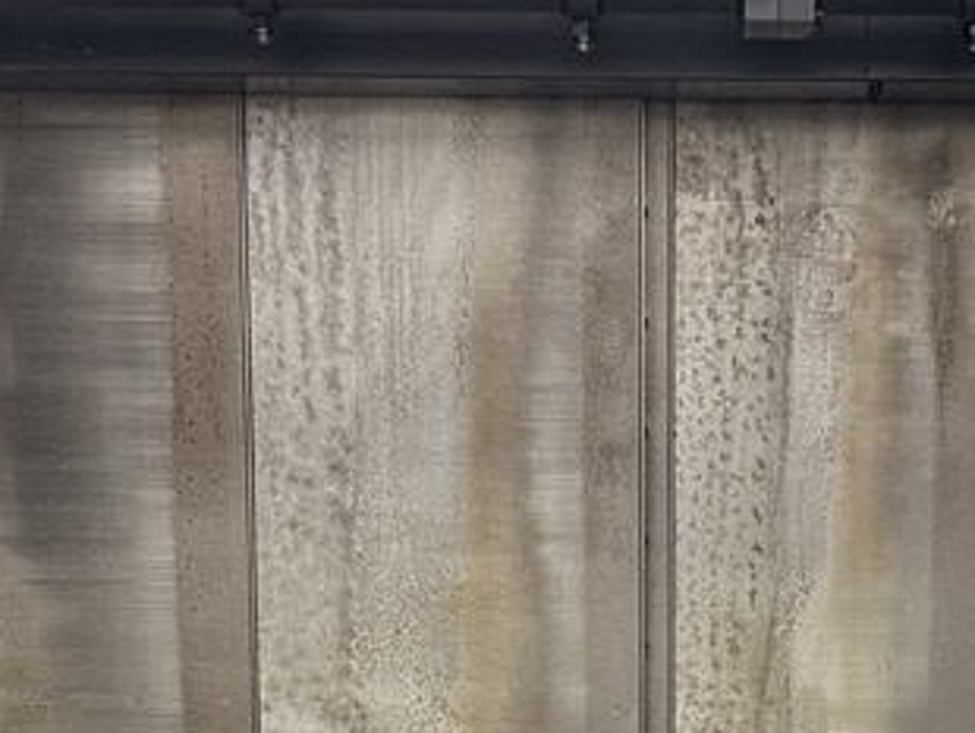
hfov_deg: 19.7
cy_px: 1148
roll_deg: -0.5
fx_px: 2791
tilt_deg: -8.0
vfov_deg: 13.9
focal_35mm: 99
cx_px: 727
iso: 320
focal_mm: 6.86
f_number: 1.78
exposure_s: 1/60
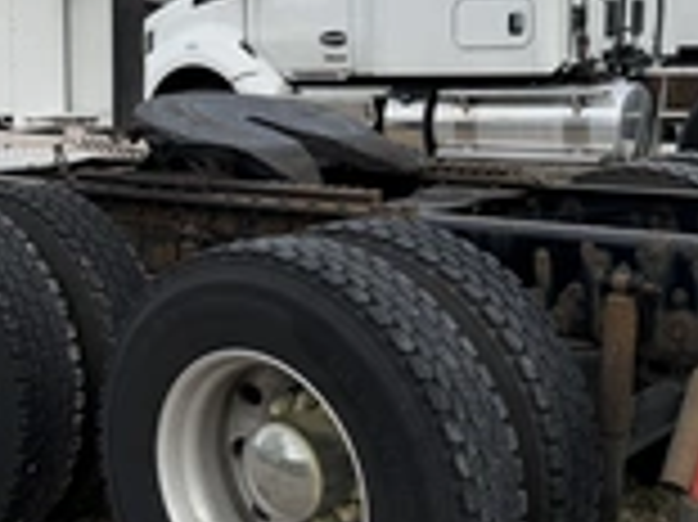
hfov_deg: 30.6
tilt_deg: -7.3
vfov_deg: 23.6
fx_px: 1249
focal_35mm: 62
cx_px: 167
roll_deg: +2.1
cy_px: 202
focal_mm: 6.76
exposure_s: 1/2445
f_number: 1.78
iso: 80
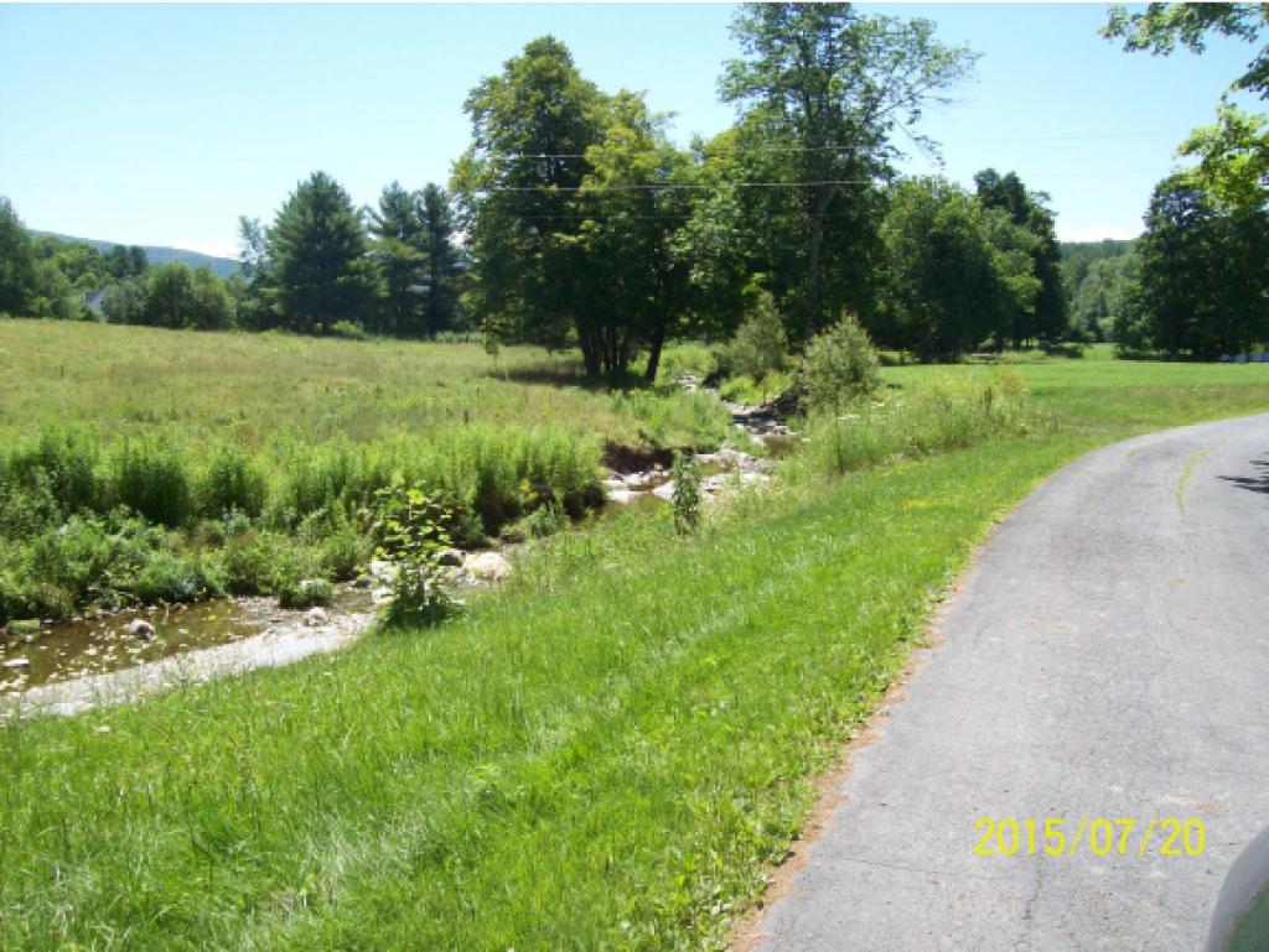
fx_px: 1320
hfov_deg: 51.3
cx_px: 634
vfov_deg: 39.7
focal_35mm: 36
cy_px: 476
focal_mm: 6
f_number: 4.8
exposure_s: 1/300
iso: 80
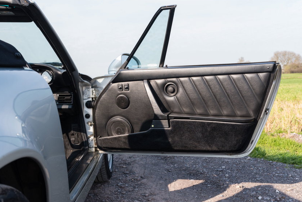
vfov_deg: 31.2
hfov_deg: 45.3
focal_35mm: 43
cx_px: 138
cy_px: 93
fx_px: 361
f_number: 8
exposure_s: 1/100
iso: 500
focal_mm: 35
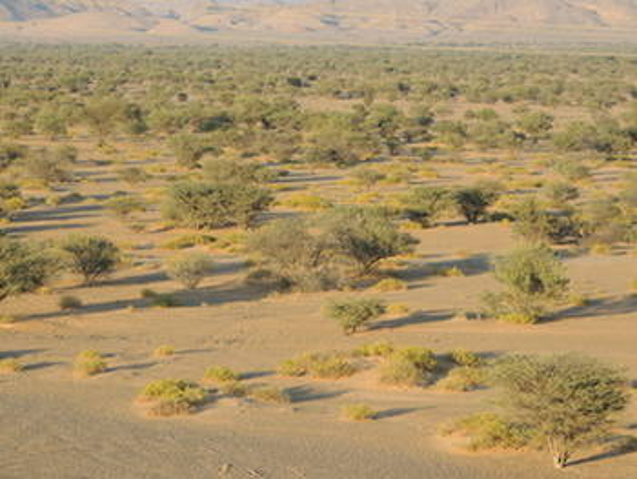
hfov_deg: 12.7
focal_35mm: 155
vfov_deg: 9.6
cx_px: 318
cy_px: 240
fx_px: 2854
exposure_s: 1/200
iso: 100
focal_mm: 27.6
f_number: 4.4
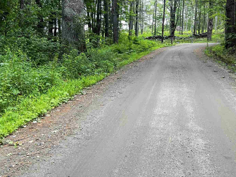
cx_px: 152
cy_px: 69
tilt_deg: -0.6
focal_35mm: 58
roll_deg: +0.2
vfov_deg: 25.2
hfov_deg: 33.0
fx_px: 395
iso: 50
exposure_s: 1/128
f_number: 1.5
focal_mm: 5.7
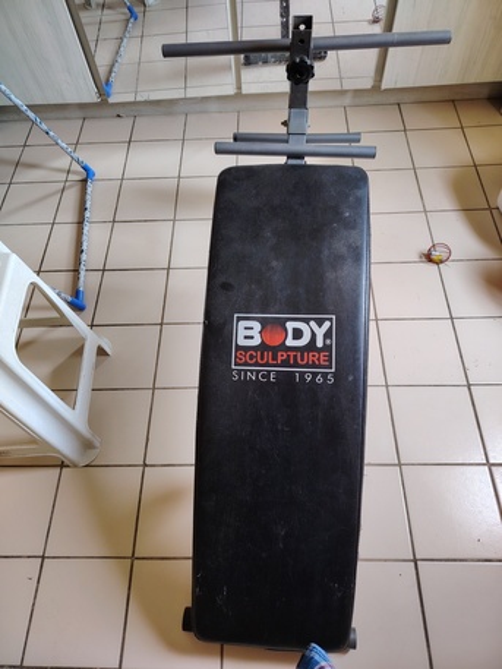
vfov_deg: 71.6
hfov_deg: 56.8
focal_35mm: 24
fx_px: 464
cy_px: 334
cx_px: 251
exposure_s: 1/33.3
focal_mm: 5.25
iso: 522
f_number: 1.75
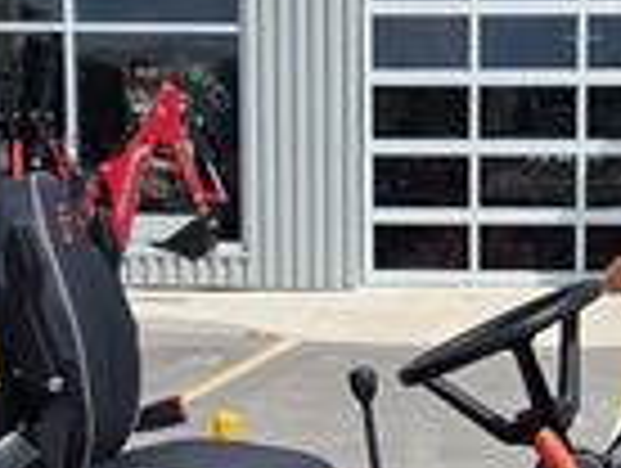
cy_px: 558
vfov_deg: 11.0
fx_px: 2390
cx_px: 518
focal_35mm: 133
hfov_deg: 14.7
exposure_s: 1/2384
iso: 25
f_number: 1.8
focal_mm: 5.4
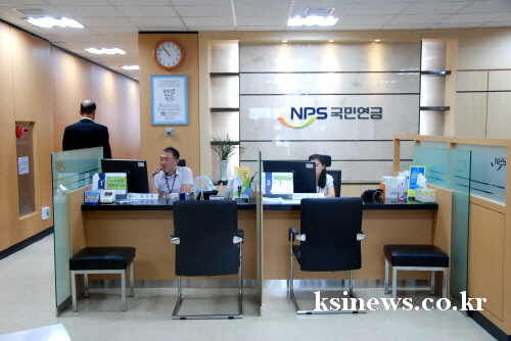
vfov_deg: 34.3
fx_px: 554
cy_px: 170
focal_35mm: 39
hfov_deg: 49.5
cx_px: 256
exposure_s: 1/80
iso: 800
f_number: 4.5
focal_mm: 26
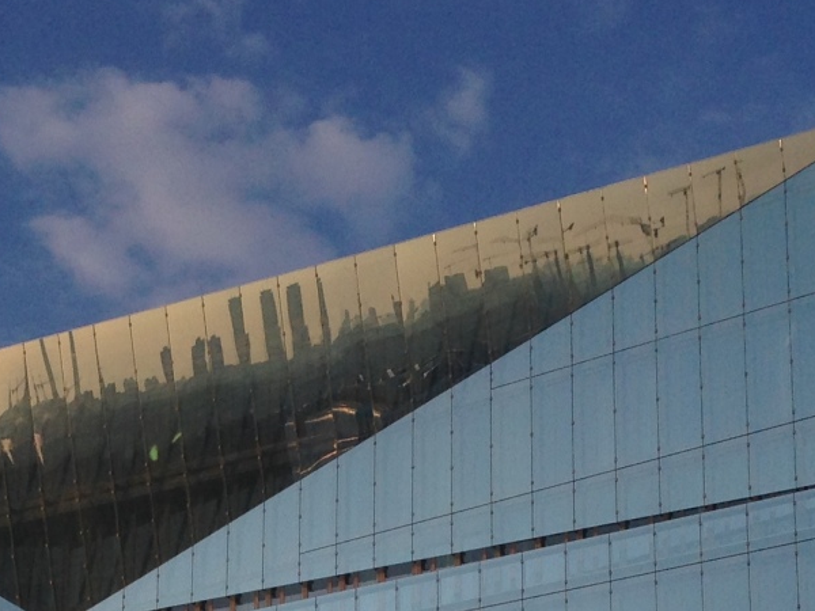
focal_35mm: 110
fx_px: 2590
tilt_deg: +18.9
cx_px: 365
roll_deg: -1.7
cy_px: 914
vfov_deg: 12.8
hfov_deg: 17.9
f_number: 2.4
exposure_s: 1/1022
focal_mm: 4.12
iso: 50
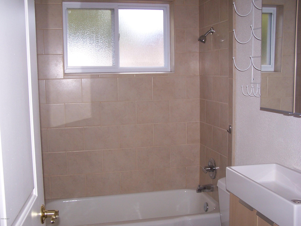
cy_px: 113
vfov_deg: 33.6
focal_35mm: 43
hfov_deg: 43.9
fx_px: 374
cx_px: 150
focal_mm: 7.1
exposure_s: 1/60
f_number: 2.8
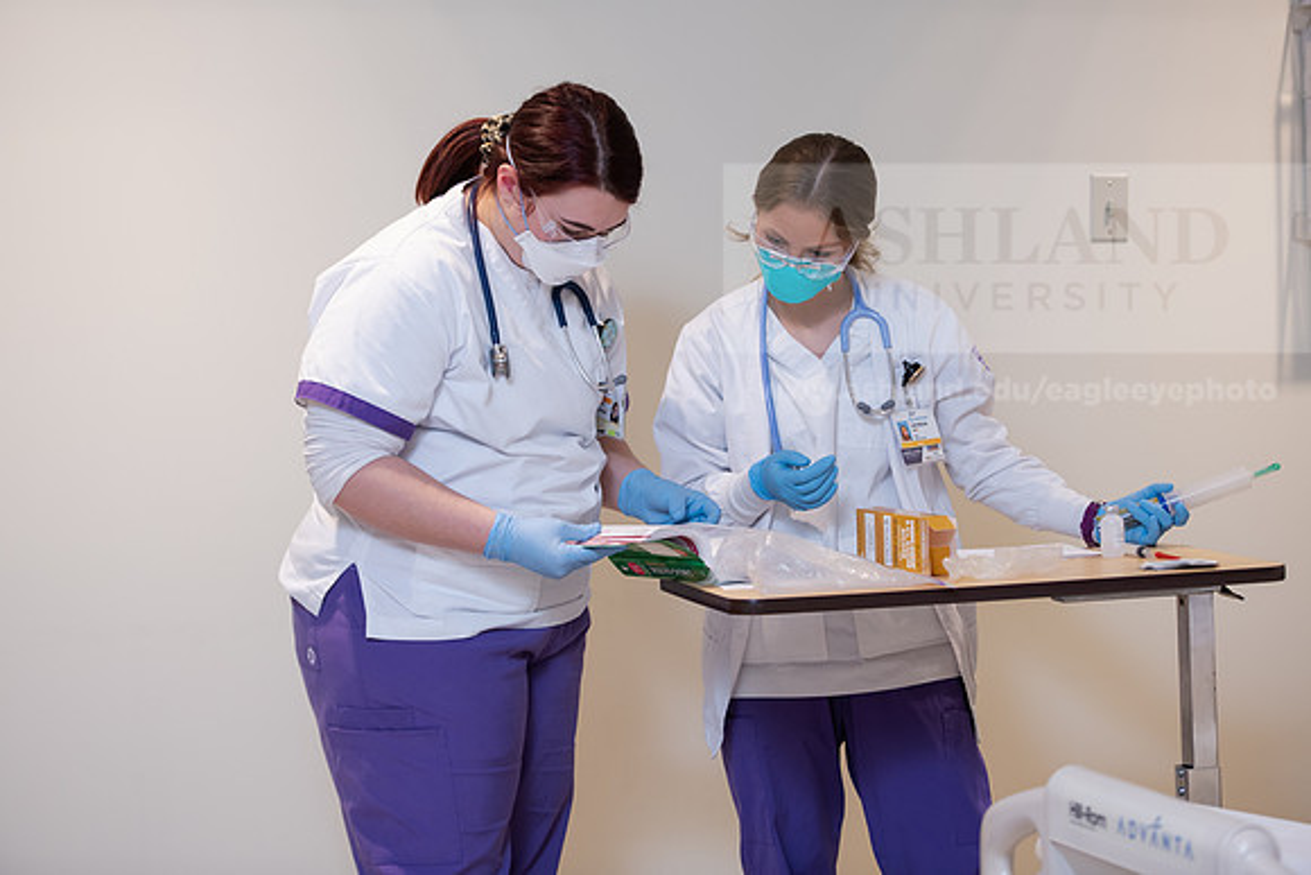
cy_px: 438
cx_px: 656
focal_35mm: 90
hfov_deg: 22.6
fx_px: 3278
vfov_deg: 15.2
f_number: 3.2
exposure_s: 1/160
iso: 800
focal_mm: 90
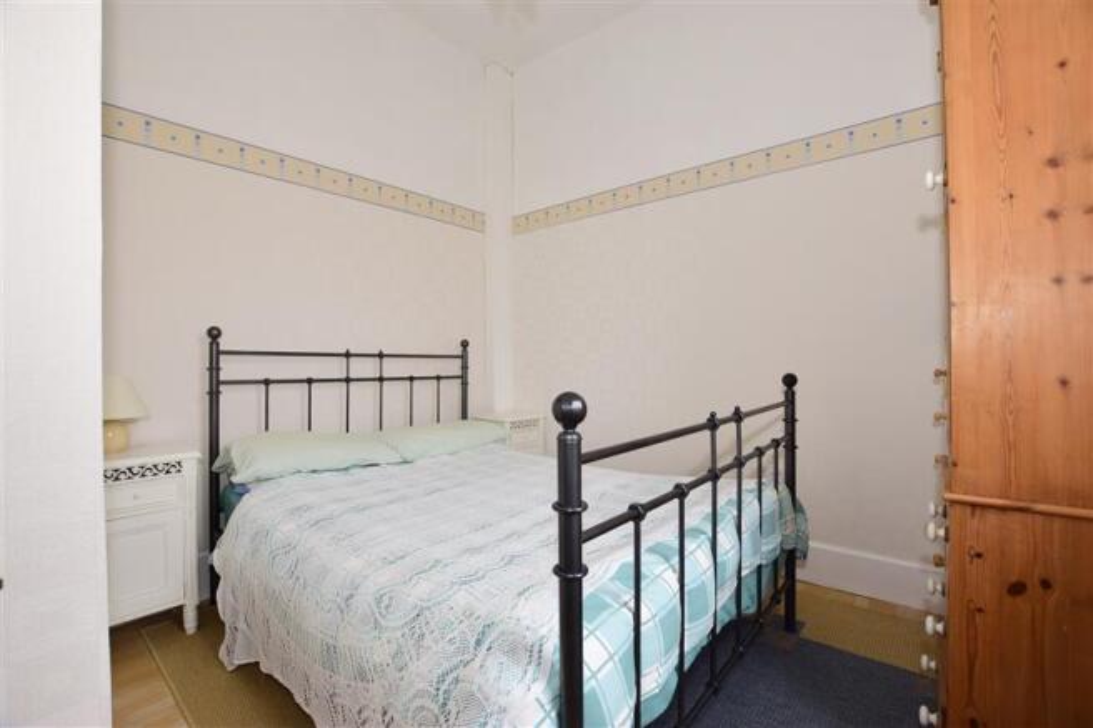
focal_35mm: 15
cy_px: 364
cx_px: 546
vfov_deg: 77.3
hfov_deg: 100.4
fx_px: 455
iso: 400
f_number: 5.6
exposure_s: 1/100
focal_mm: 10
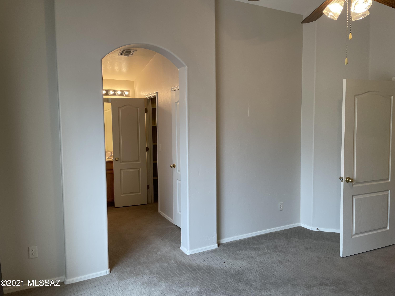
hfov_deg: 67.3
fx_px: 297
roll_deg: +1.5
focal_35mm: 26
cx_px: 198
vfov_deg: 53.1
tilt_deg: -3.2
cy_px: 148
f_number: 1.6
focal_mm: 4.2
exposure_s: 1/120
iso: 125
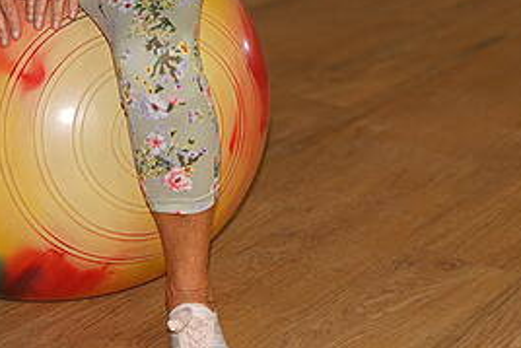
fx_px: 1535
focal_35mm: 106
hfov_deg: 19.2
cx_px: 344
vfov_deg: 12.7
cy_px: -57
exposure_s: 1/60
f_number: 1.4
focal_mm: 35
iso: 50
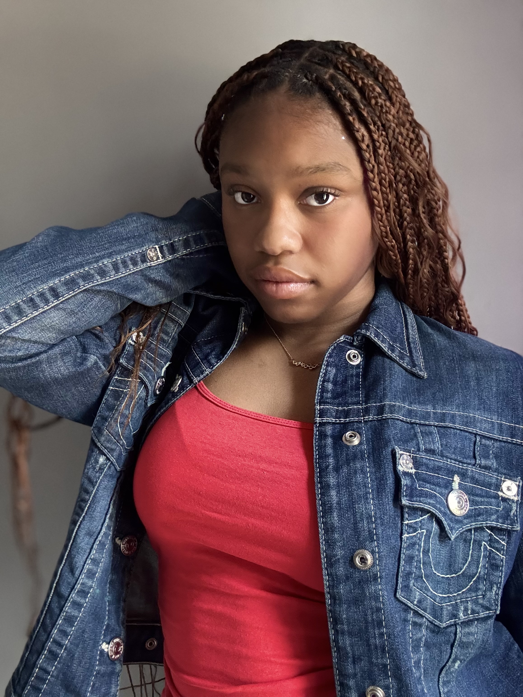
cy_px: 348
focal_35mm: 30
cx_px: 262
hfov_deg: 46.8
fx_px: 604
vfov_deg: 60.0
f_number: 1.9
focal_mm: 2.69
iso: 400
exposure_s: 1/30
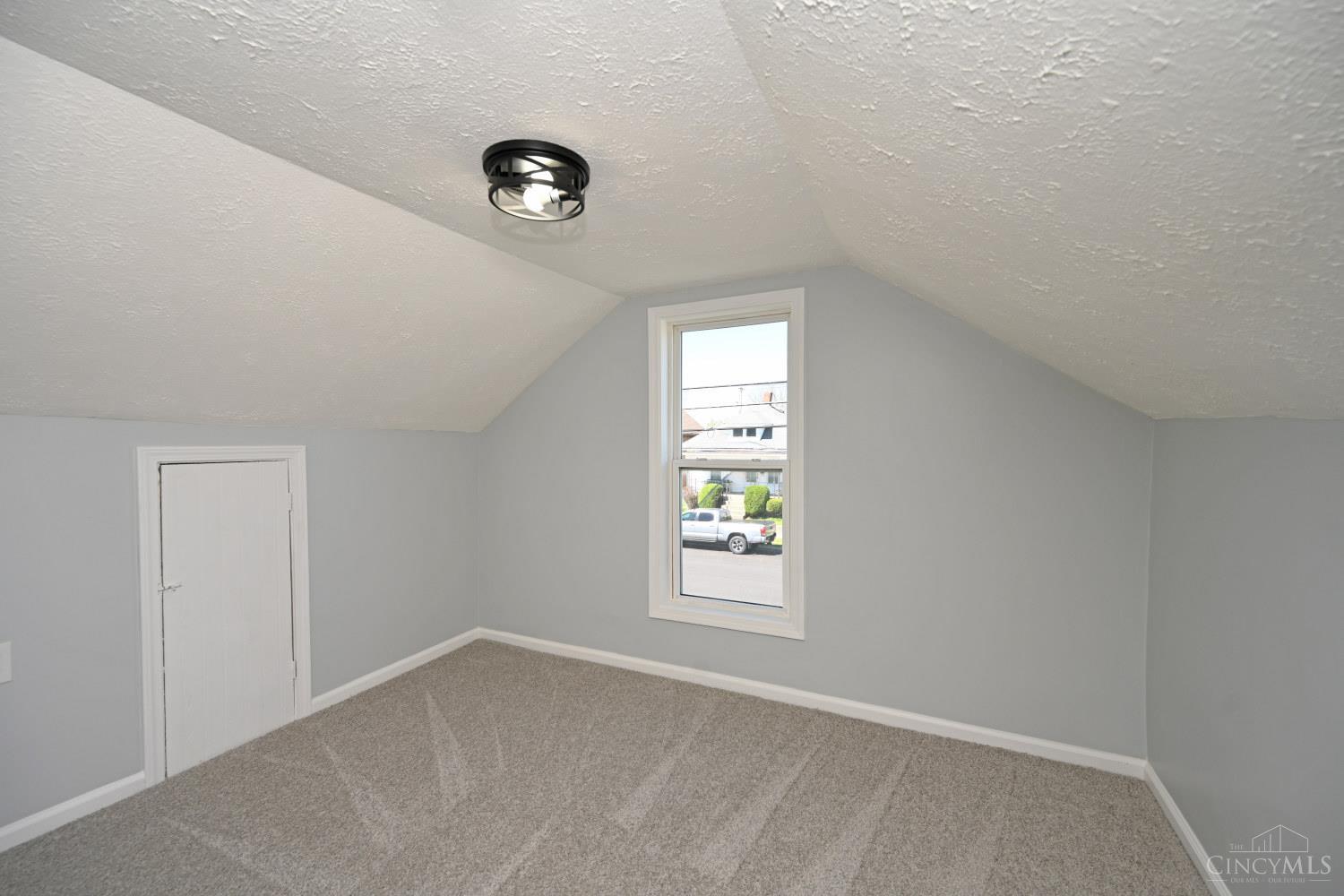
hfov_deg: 104.3
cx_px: 672
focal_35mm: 14
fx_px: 523
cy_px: 448
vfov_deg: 81.2
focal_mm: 14
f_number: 5.6
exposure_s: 1/125
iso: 180
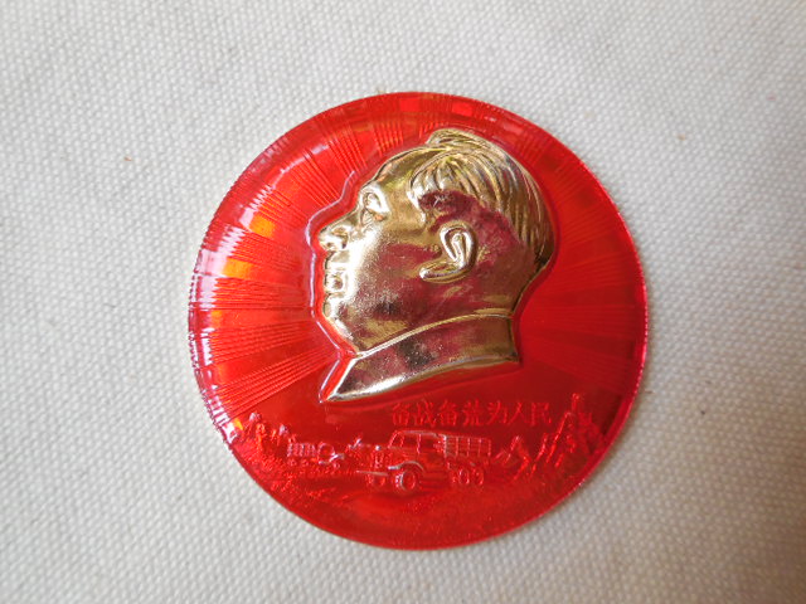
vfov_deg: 54.9
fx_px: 582
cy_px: 302
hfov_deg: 69.4
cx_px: 403
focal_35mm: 25
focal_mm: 4.5
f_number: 3.1
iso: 400
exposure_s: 1/250
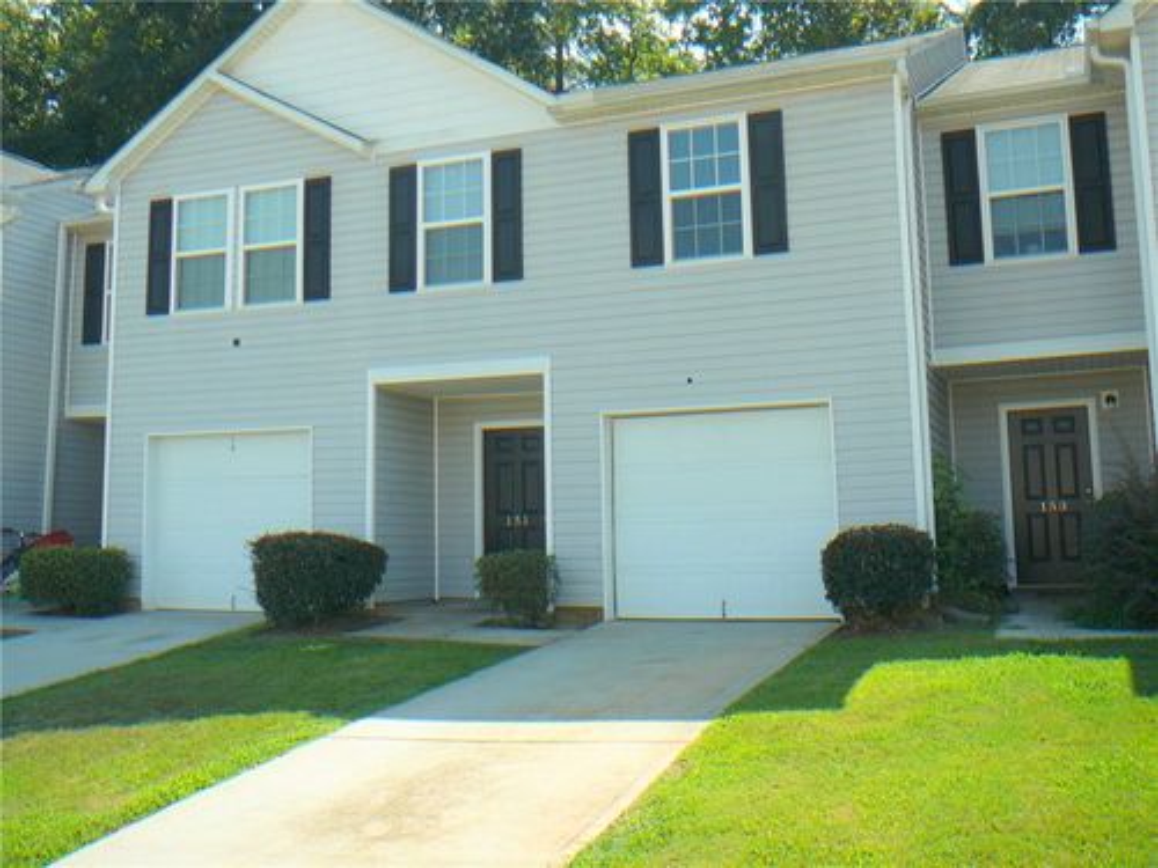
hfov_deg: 52.6
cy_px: 434
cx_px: 579
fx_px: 1171
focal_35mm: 35
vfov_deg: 40.7
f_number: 2.8
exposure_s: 1/640
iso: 80
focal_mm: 5.2
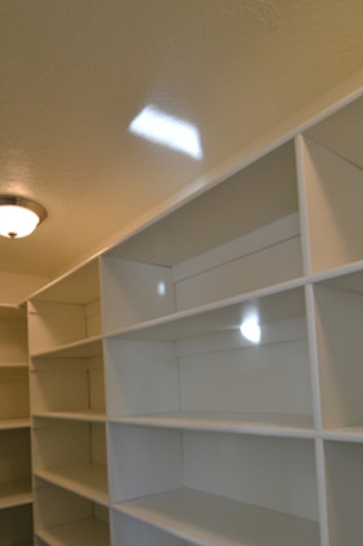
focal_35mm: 25
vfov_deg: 70.0
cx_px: 152
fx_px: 375
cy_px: 365
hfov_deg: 51.5
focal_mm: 11
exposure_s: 1/60
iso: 400
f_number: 4
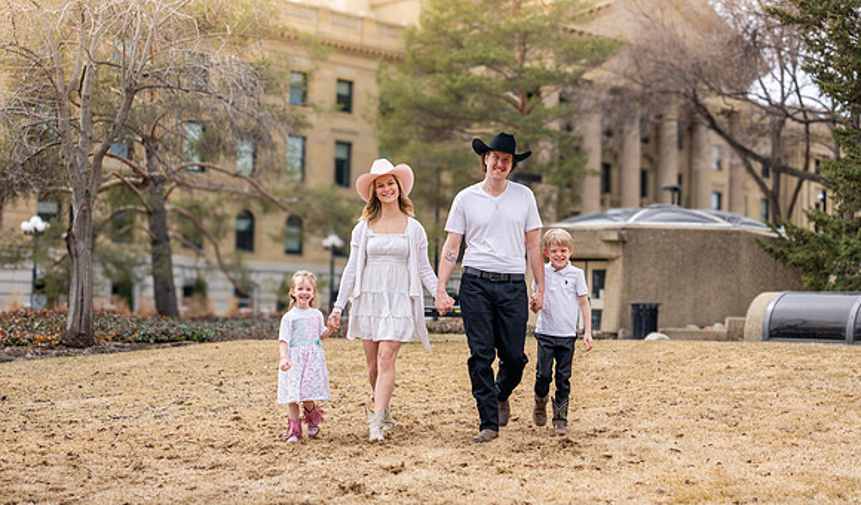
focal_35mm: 58
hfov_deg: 35.8
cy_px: 299
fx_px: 1334
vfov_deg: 21.4
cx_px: 449
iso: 100
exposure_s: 1/2500
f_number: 2
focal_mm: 50
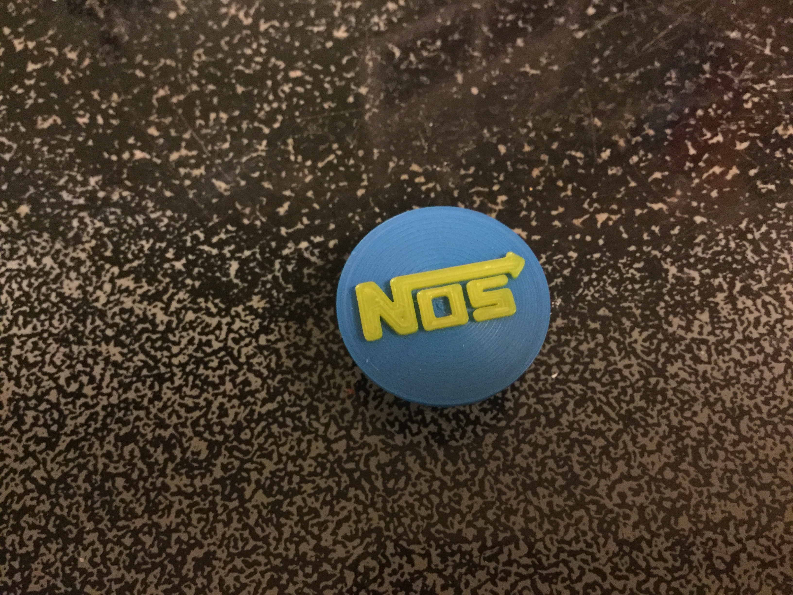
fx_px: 710
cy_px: 298
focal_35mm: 31
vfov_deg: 45.4
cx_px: 396
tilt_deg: -68.5
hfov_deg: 58.4
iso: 400
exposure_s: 1/15
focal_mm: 3.3
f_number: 2.4
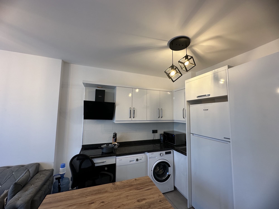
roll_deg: -0.6
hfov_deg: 102.1
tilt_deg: +4.4
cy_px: 104
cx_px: 140
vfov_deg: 85.7
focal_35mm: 14
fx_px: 113
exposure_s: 1/100
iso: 160
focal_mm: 2.22
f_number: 2.2
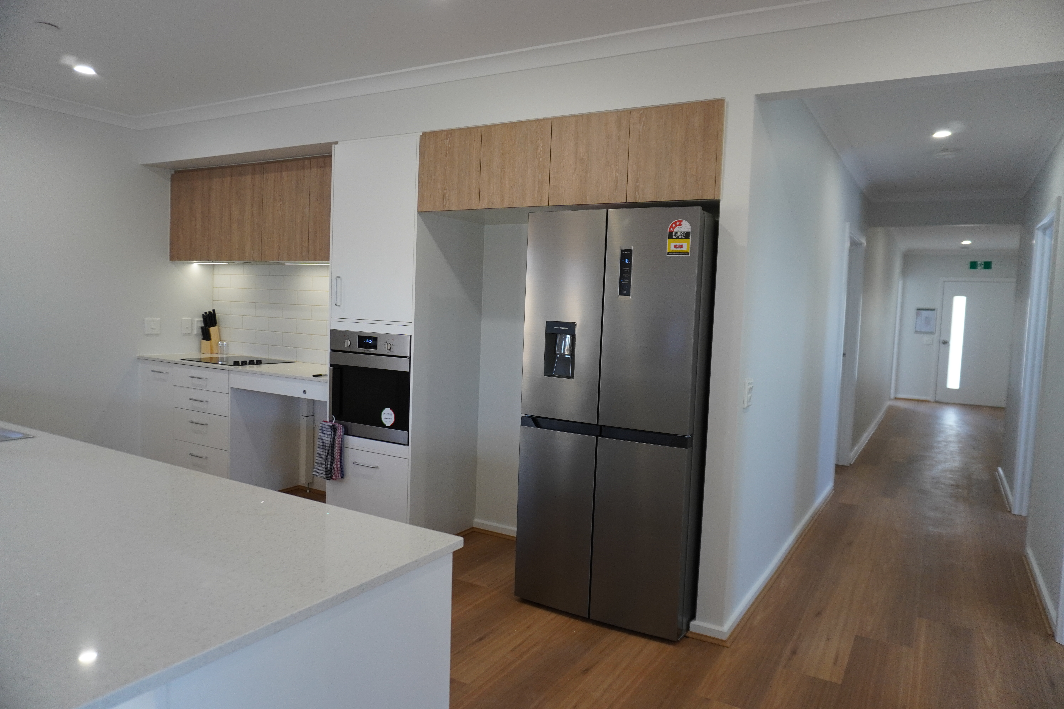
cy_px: 354
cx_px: 532
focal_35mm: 24
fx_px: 709
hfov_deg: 73.7
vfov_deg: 53.1
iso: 640
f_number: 4
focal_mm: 16
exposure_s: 1/160
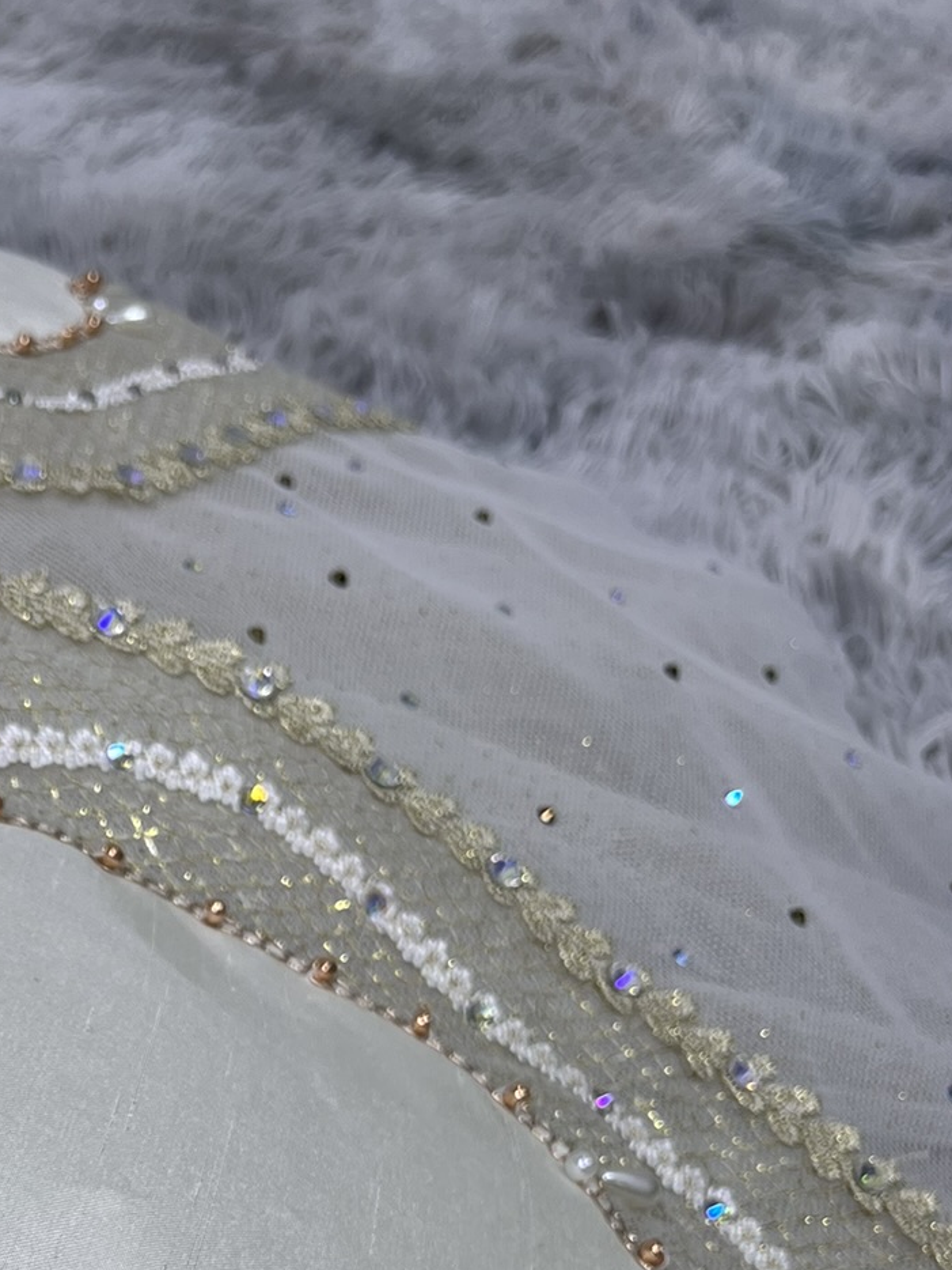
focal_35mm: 57
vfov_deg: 31.4
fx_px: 2089
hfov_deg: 24.4
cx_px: -19
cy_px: 1254
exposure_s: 1/129
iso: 32
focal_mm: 5.1
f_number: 1.6
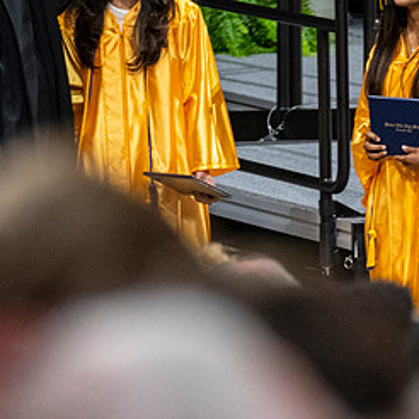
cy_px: 168
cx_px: 434
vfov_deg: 2.2
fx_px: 11120
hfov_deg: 2.2
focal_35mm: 812
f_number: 4
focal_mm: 200
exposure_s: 1/200
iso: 2000
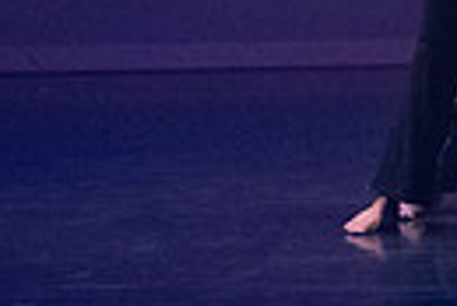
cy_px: -163
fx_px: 6037
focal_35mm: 475
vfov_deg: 2.9
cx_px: 546
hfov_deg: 4.3
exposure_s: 1/400
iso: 4000
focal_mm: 75
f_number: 3.5
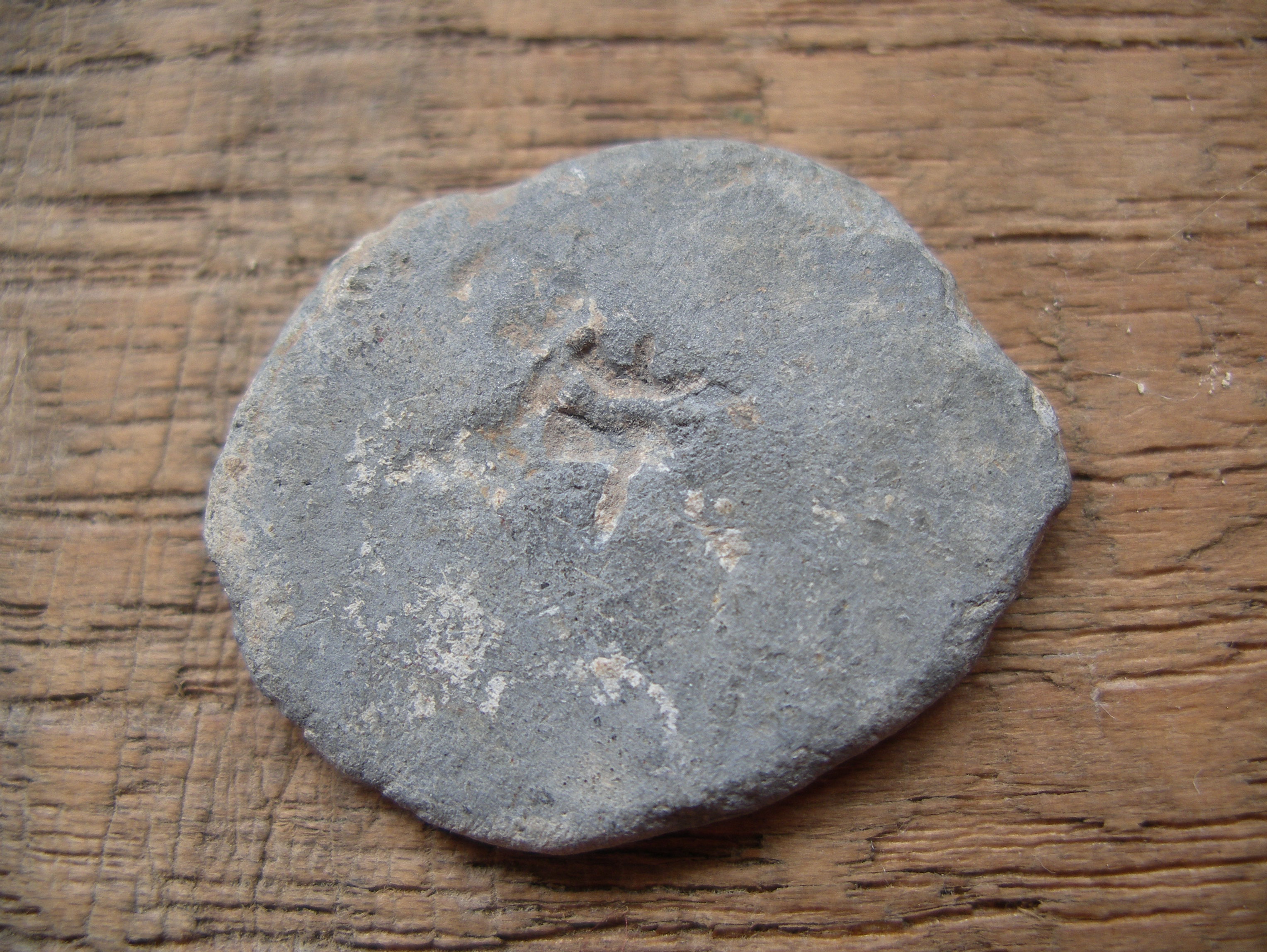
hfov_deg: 50.1
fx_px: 1355
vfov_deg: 38.7
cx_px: 634
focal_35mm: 37
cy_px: 476
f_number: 2.8
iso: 80
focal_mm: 7.8
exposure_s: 1/40
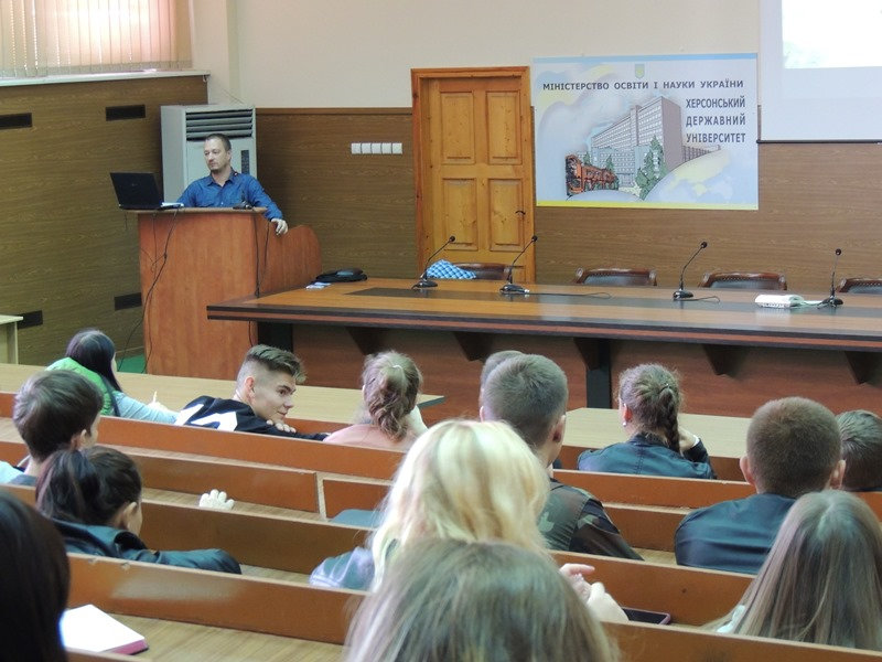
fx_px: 2293
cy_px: 331
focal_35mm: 90
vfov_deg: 16.4
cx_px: 441
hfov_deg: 21.8
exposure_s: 1/15
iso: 800
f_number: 4.1
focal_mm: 16
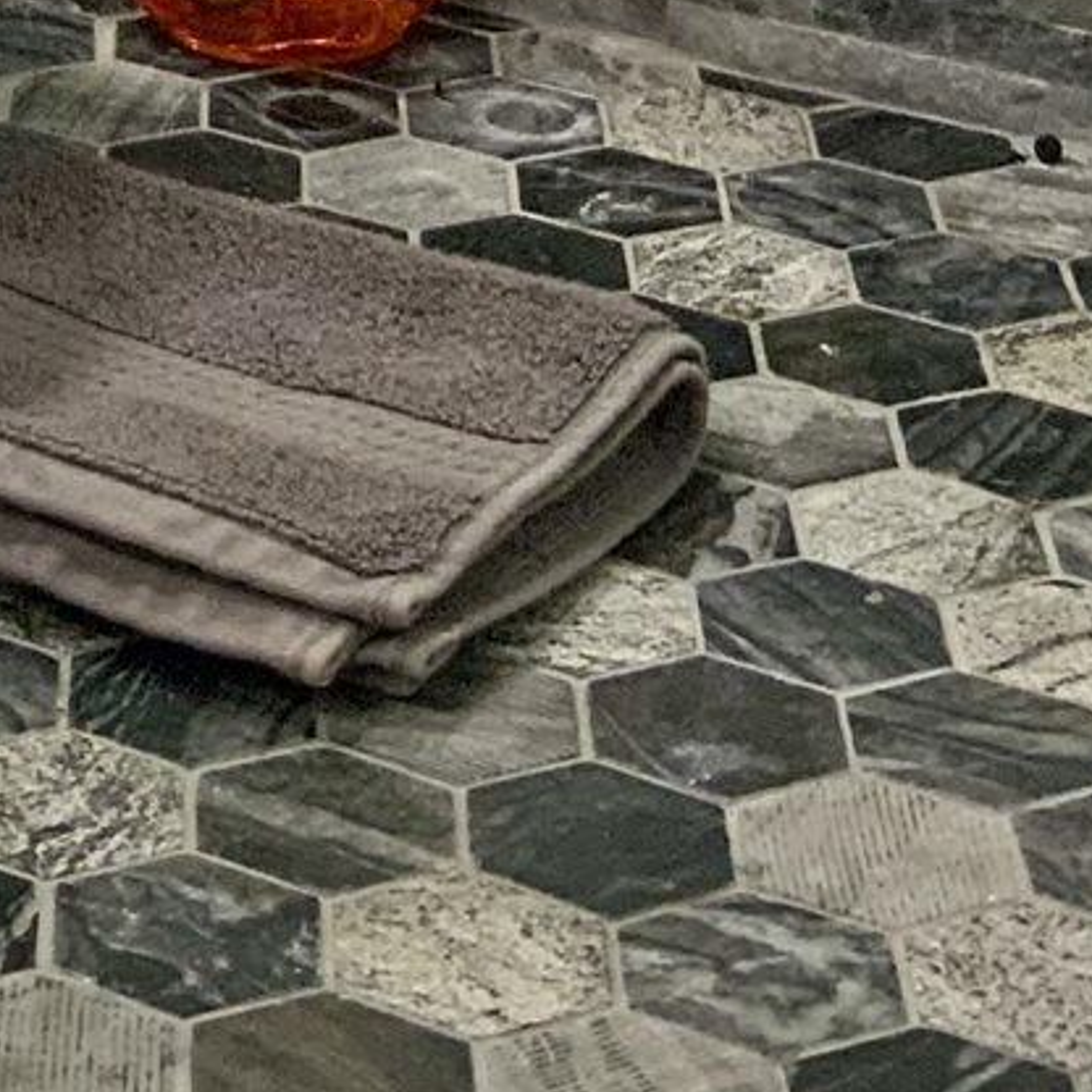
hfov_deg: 11.8
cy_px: -1549
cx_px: -514
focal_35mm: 142
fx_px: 5068
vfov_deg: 10.5
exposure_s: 1/60
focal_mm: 3
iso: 32
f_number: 1.8
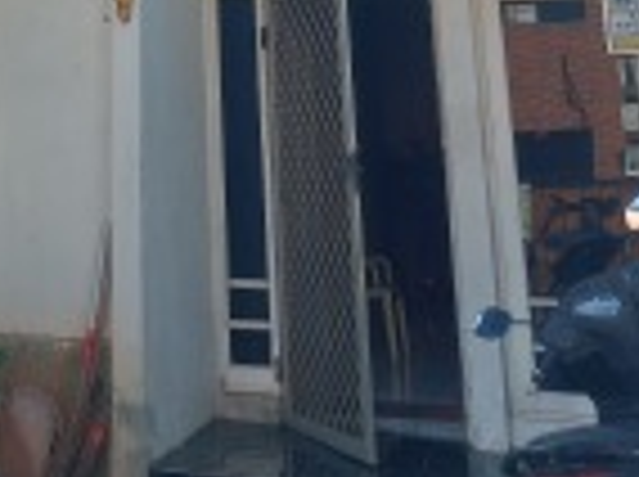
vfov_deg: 21.9
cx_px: 63
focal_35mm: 61
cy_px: -122
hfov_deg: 30.3
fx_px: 1124
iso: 32
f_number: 1.8
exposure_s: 1/436
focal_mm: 5.23
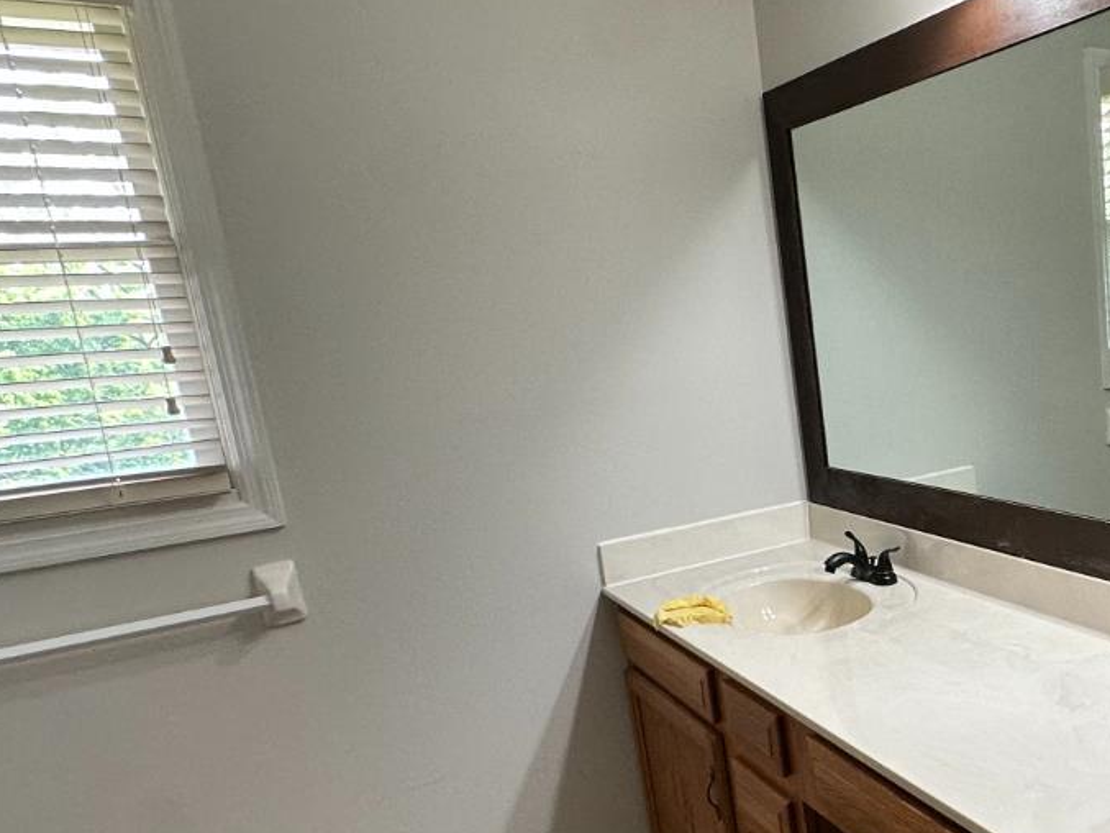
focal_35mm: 31
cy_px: 486
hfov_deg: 51.2
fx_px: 994
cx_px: 1010
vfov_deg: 45.3
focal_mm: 2.22
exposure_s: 1/120
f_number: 2.2
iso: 160
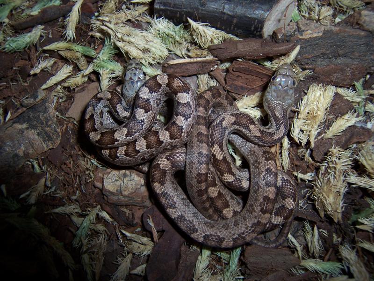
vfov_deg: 42.9
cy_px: 140
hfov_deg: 55.4
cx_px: 187
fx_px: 357
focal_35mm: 33
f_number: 2.8
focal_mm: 5.5
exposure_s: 1/60
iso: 80
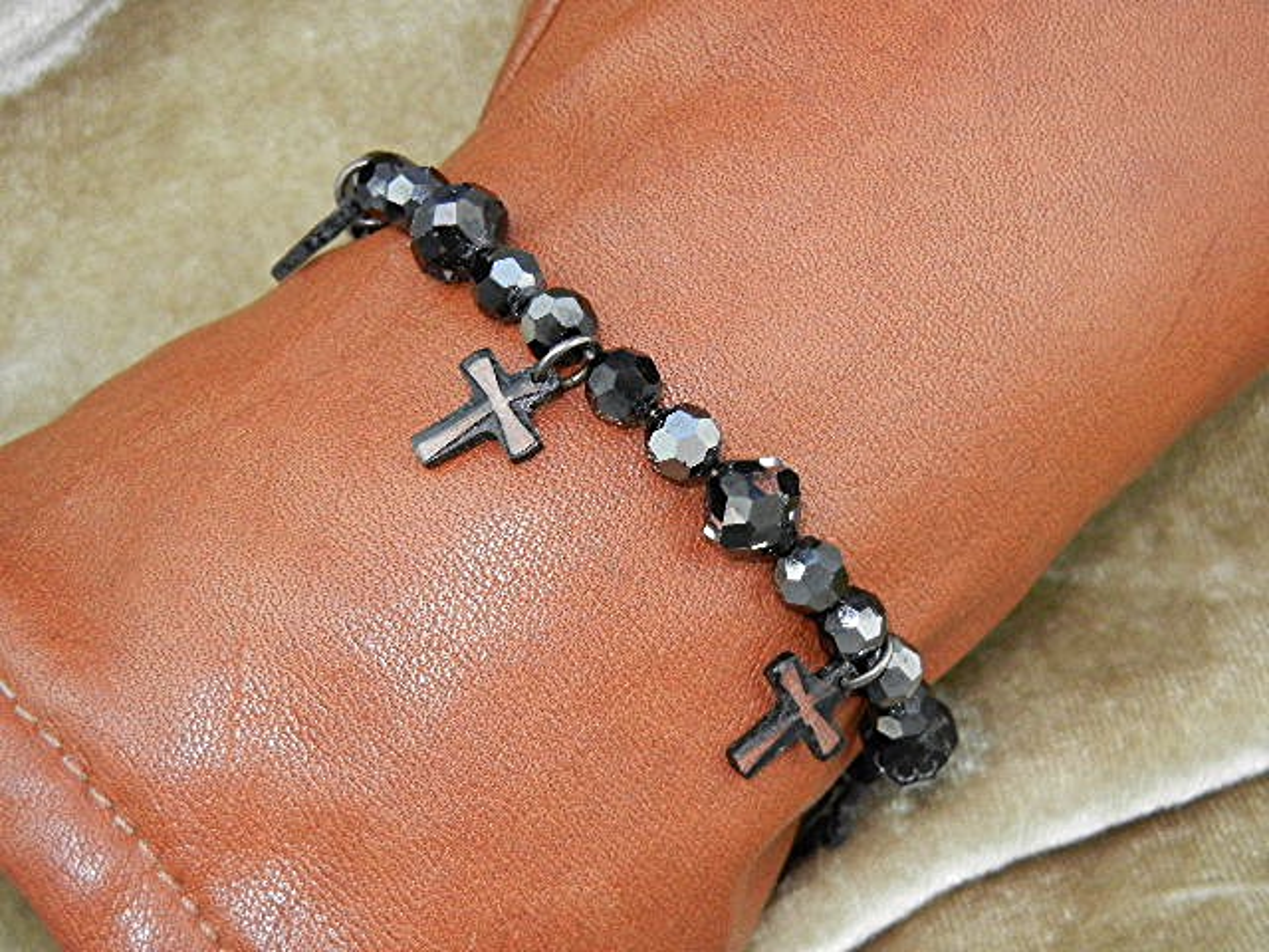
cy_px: 476
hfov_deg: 28.6
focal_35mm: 68
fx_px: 2493
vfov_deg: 21.6
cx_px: 634
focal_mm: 12.2
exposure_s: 1/30
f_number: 4.1
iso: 744
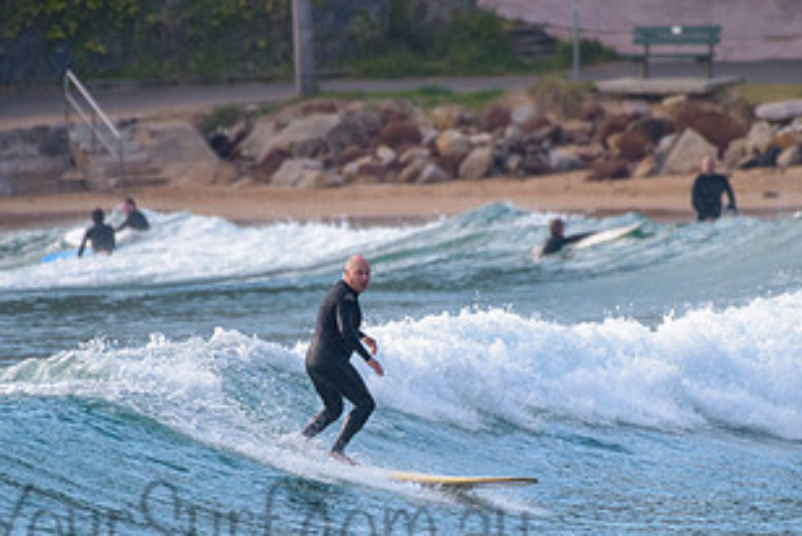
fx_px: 25742
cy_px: 385
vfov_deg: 1.2
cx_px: 423
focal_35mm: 1155
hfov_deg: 1.8
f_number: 5.6
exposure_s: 1/2000
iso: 640
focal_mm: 500
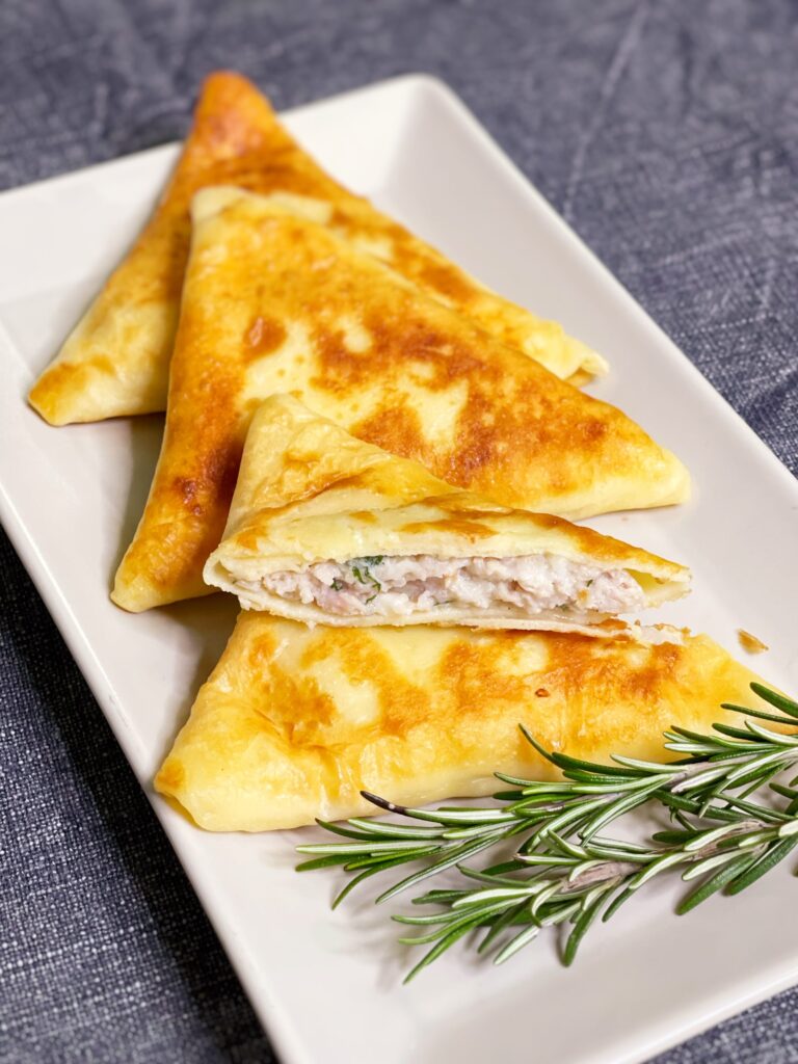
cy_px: 532
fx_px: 1967
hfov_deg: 22.9
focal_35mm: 64
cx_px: 399
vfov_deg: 30.3
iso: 160
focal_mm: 7.5
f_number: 2.2
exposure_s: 1/33
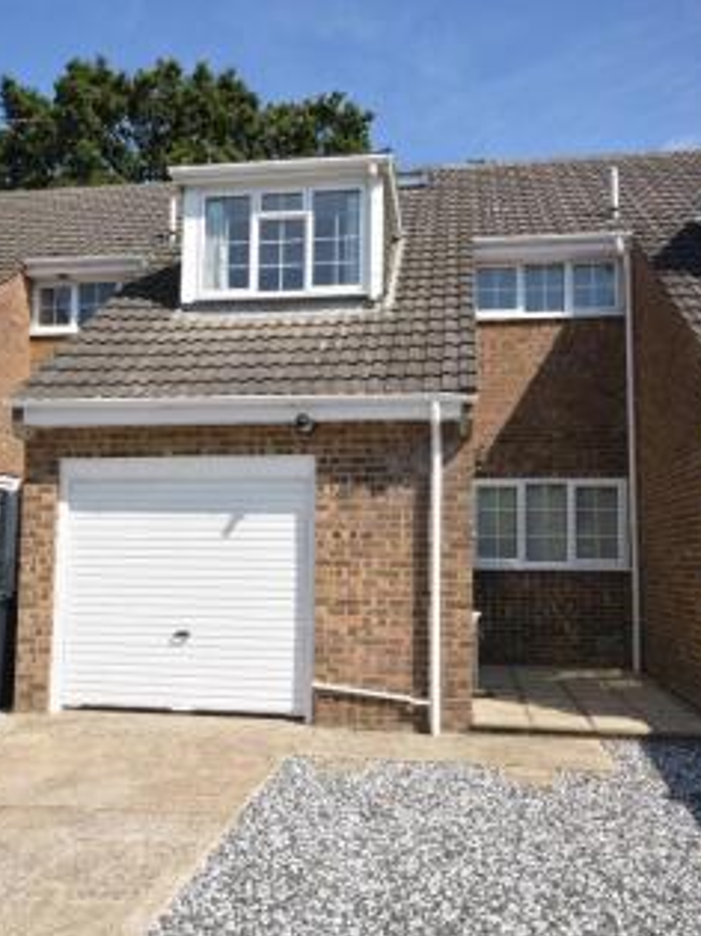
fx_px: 884
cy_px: 468
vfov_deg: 55.8
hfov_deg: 43.2
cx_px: 309
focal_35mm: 33
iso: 100
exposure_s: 1/200
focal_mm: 15
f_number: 10
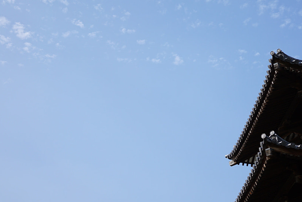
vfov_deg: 19.6
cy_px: 54
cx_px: 204
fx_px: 579
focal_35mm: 69
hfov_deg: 29.0
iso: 100
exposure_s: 1/2000
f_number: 2.8
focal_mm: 35
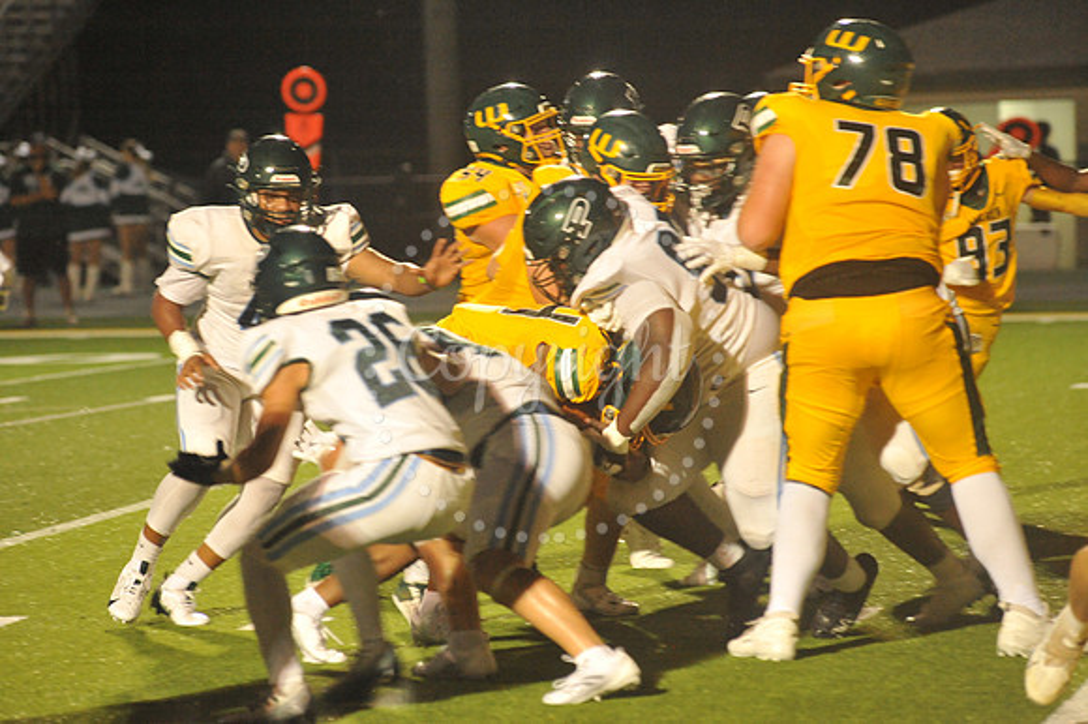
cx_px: 544
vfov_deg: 6.9
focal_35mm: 200
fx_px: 6041
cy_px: 362
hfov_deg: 10.3
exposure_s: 1/250
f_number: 5
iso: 6400
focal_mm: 200
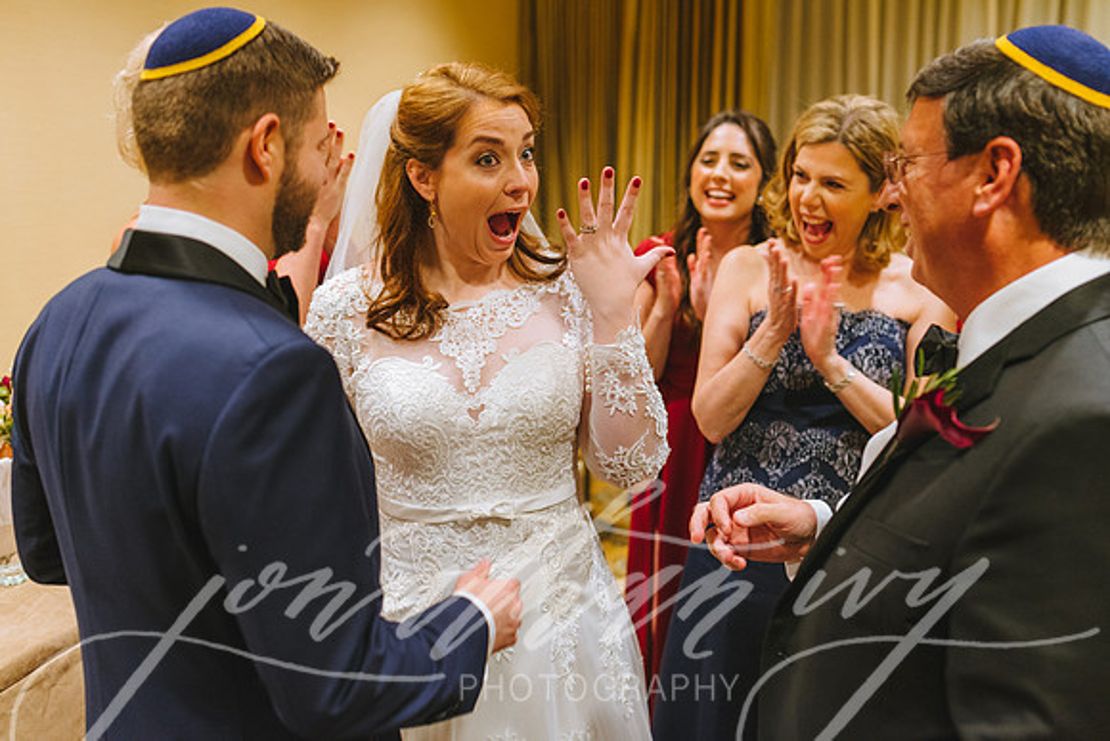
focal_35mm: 35
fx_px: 1080
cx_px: 555
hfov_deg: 54.4
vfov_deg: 37.9
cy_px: 370
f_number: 2.5
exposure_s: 1/160
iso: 1250
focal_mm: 35
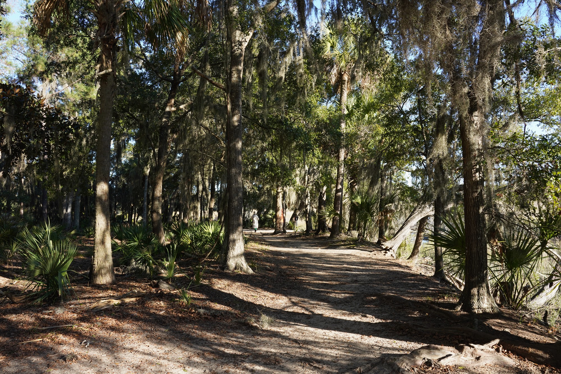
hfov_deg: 65.5
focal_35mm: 28
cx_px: 280
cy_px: 187
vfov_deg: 46.4
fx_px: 436
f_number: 11
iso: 400
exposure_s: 1/100
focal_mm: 28
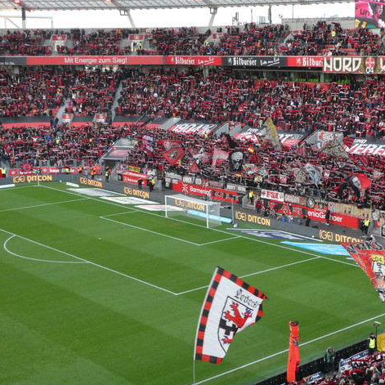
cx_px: 244
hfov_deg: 28.5
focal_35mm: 60
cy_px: 192
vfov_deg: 28.6
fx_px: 755
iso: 320
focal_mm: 9
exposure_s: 1/80
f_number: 4.1
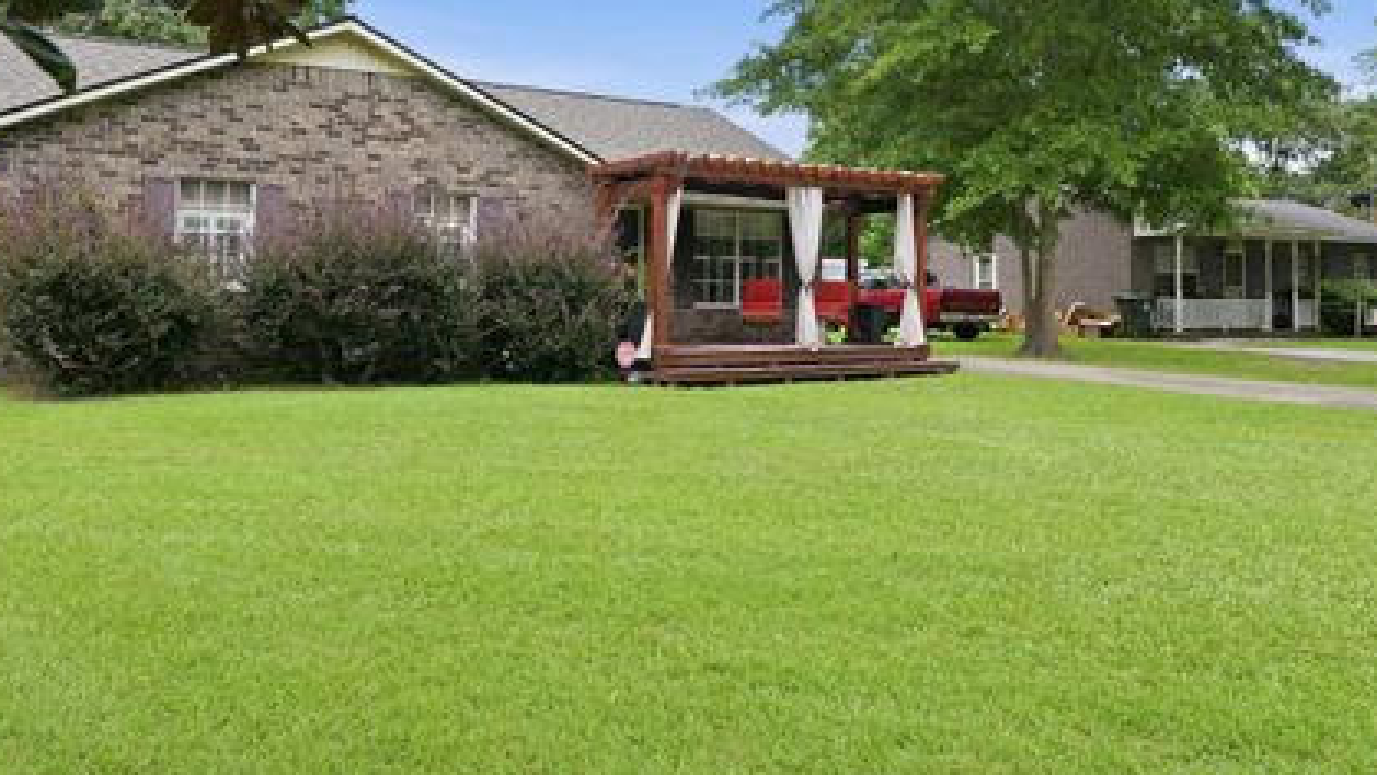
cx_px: 618
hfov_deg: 64.1
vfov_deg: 38.8
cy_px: 310
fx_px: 1096
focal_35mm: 30
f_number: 8
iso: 800
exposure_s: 1/320
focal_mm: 24
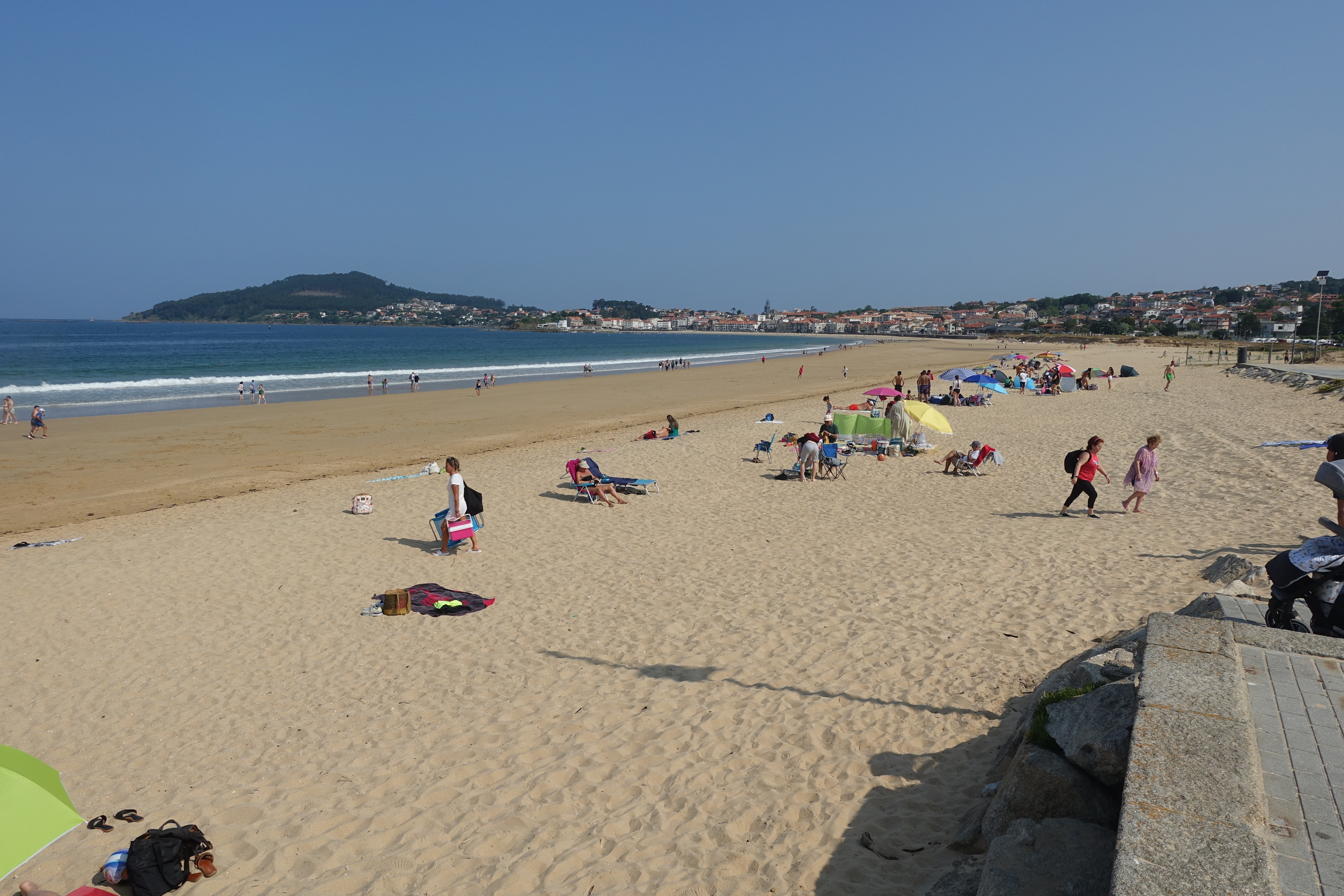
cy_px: 448
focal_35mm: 24
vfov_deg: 53.1
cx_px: 672
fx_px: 896
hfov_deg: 73.7
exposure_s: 1/125
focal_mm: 8.8
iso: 125
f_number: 5.6
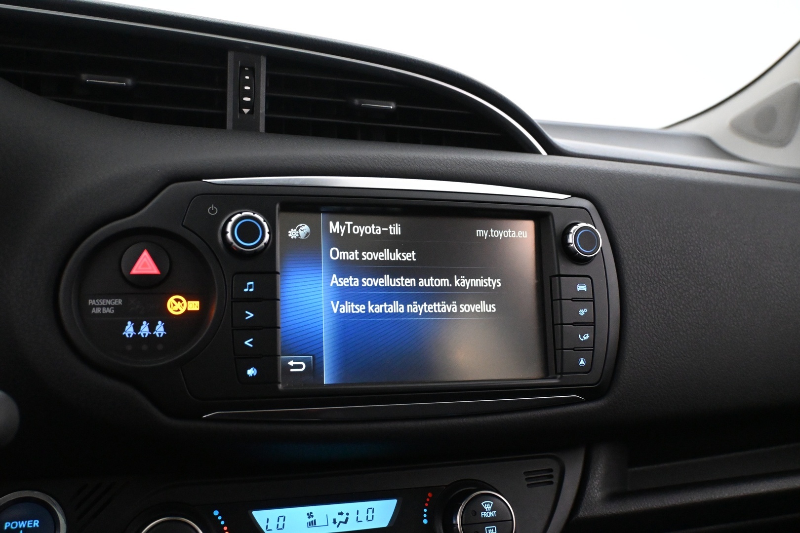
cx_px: 400
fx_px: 767
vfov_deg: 38.4
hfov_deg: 55.1
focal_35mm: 34
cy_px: 266
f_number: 4.2
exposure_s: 1/60
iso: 5600
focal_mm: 23
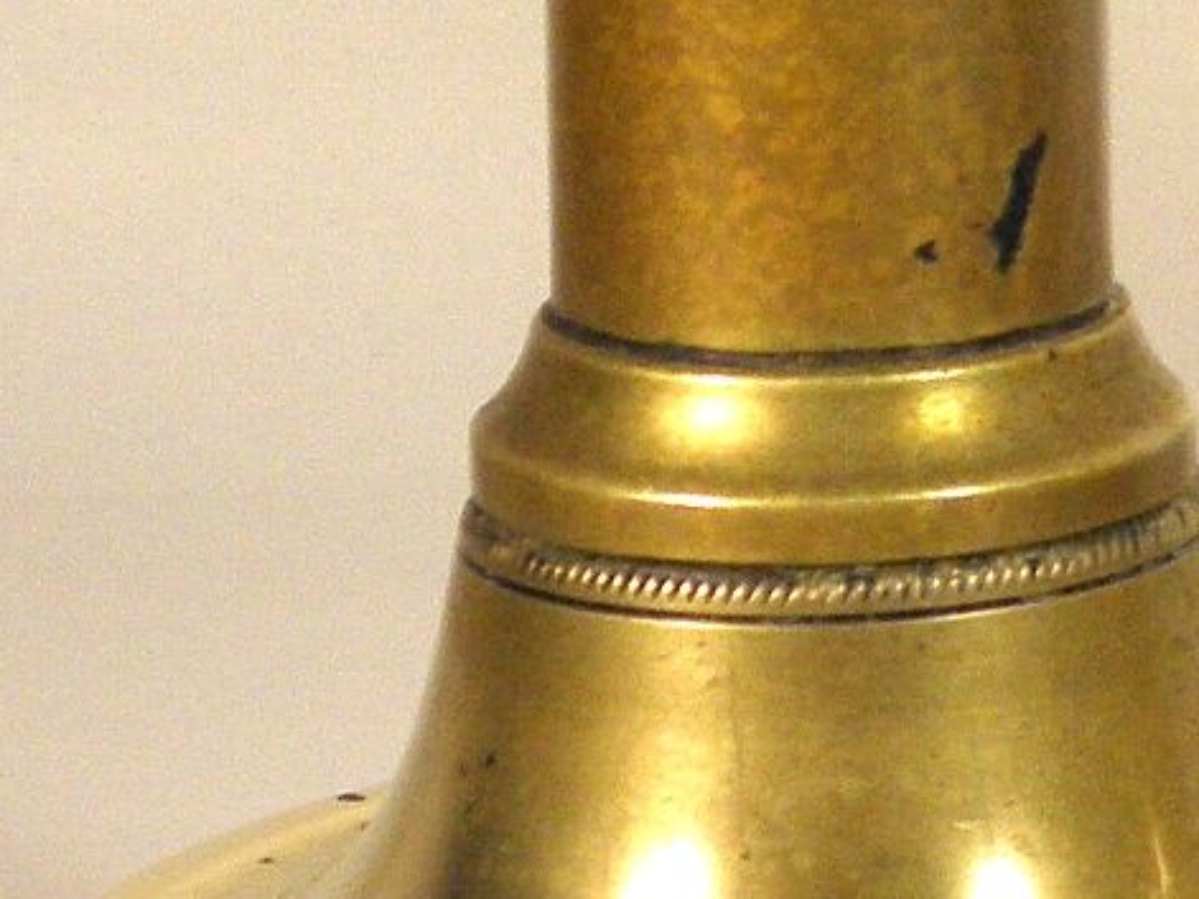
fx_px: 7722
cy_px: -568
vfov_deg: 6.5
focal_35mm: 223
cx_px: 2301
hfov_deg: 8.5
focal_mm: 7.5
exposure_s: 1/80
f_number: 3.8
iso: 100
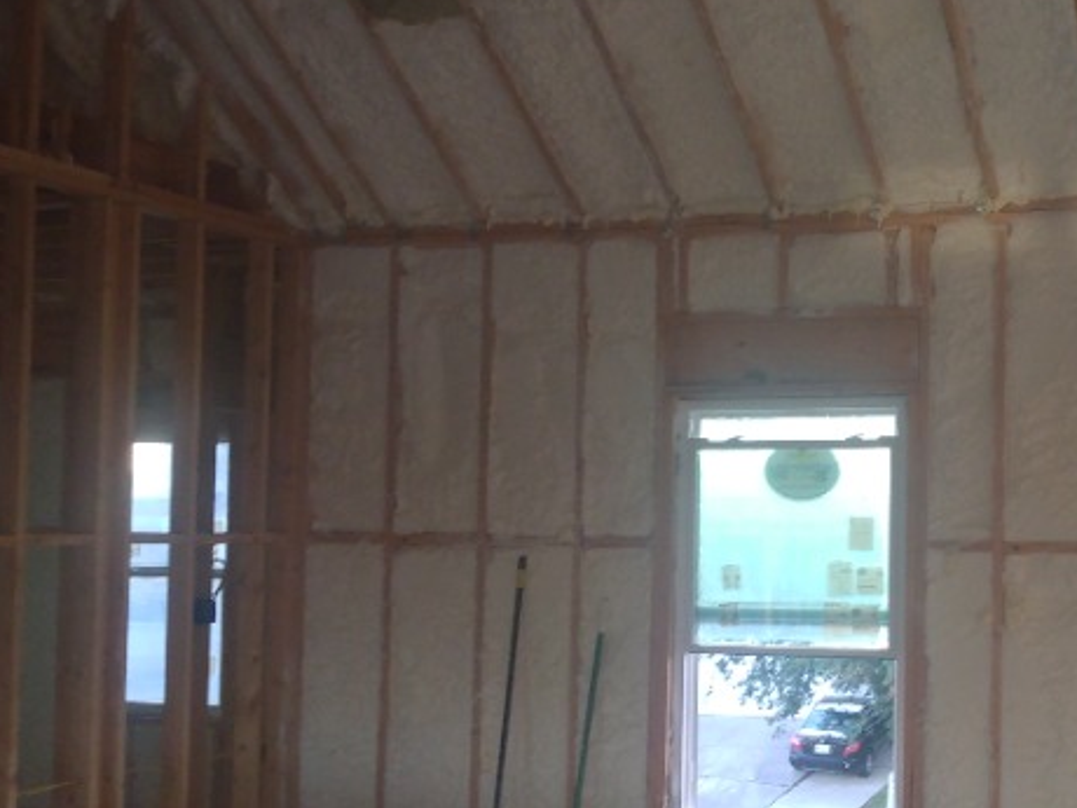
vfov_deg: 35.9
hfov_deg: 44.5
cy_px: 459
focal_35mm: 40
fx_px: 1245
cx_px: 862
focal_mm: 3.54
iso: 194
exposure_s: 1/40
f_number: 2
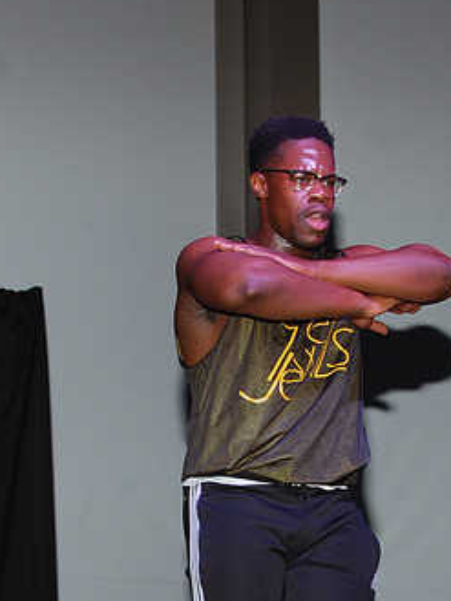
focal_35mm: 178
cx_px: 226
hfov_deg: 8.3
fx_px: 3090
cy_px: 519
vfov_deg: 11.0
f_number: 4.5
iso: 400
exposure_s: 1/60
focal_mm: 70
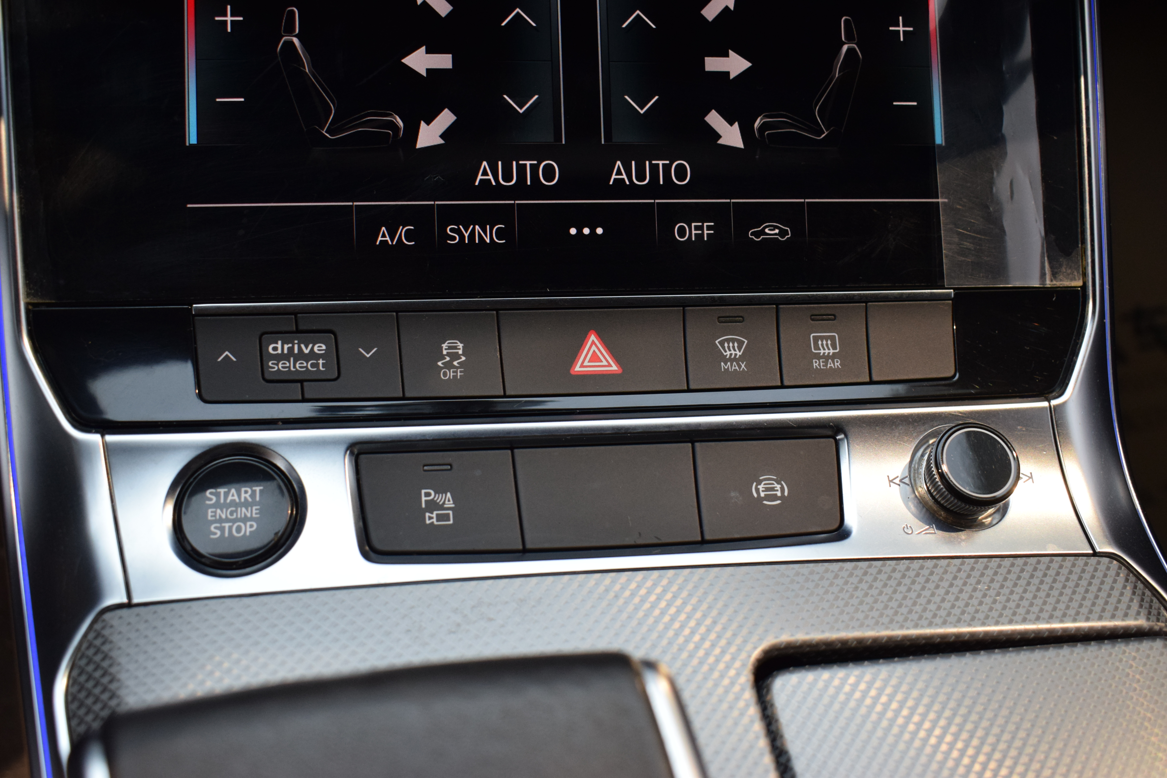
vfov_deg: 35.5
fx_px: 1216
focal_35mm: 38
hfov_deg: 51.3
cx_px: 584
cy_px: 389
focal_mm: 25
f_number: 5.6
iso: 1000
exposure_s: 1/100
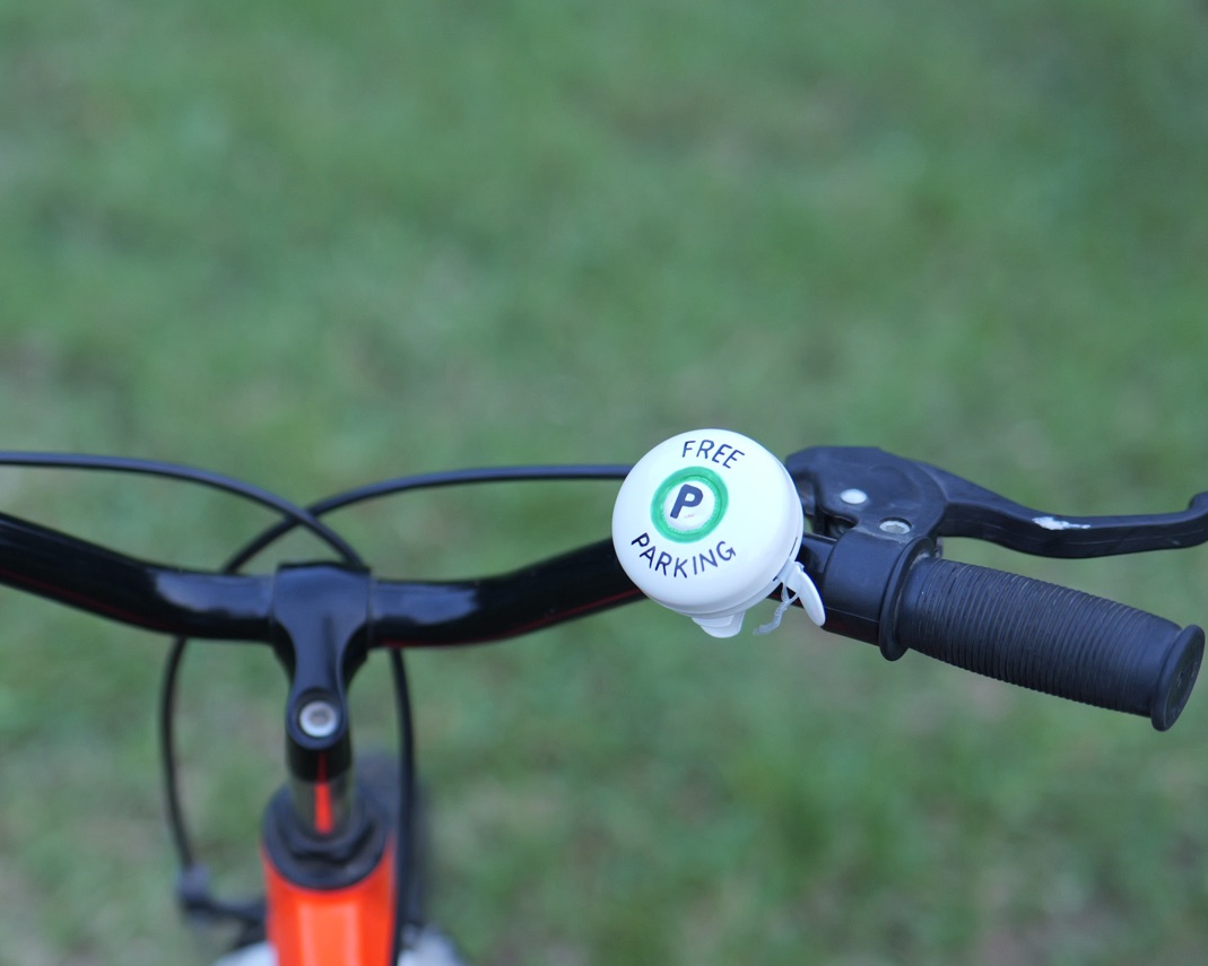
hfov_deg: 24.0
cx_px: 347
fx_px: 2824
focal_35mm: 79
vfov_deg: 19.4
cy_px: 574
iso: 1250
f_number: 2
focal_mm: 50
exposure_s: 1/200
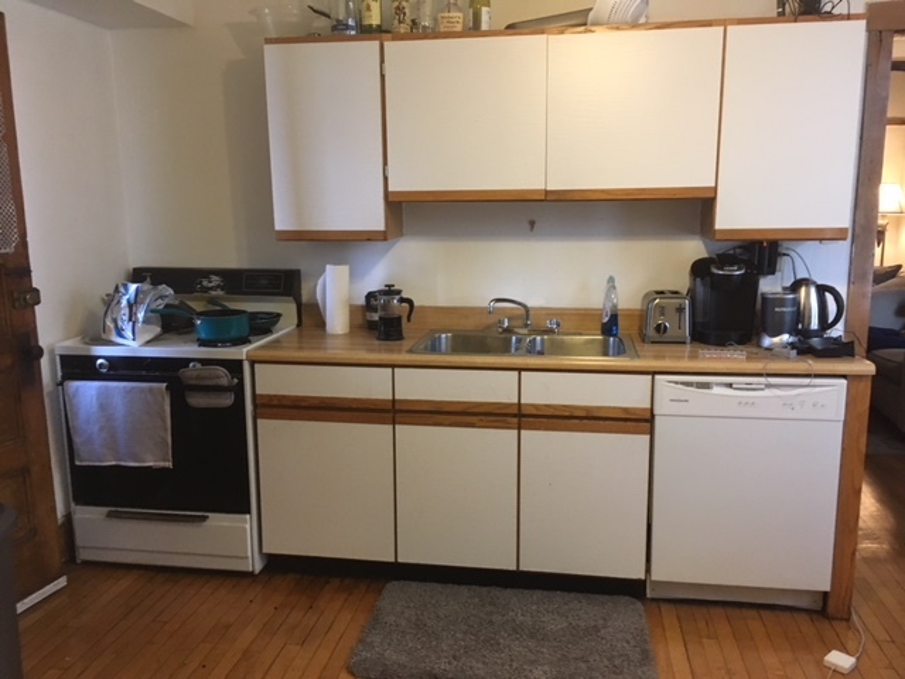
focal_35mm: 29
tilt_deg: -10.1
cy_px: 340
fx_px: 758
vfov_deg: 48.2
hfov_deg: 61.7
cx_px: 452
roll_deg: +1.3
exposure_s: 1/30
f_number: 2.2
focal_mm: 4.15
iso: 160
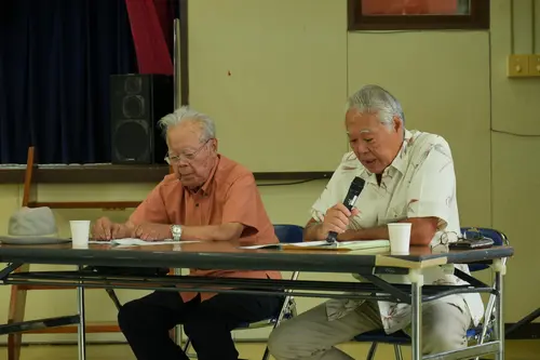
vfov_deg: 14.9
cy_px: 180
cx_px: 270
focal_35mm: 92
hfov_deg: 22.3
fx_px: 1372
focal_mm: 61
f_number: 5.6
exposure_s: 1/100
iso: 800
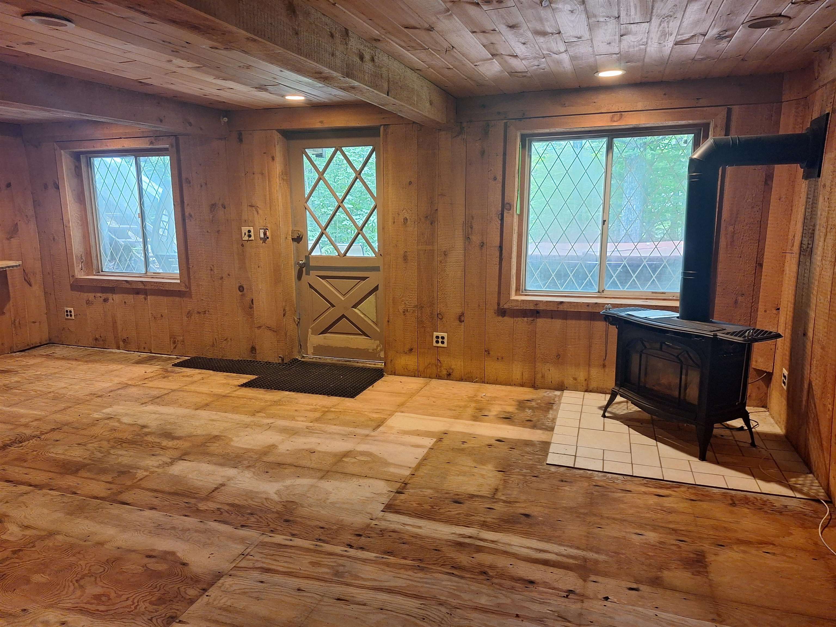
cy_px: 314
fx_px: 555
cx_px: 418
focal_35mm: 23
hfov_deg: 73.9
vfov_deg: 58.9
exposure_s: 1/50
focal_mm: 5.54
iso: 250
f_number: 1.8
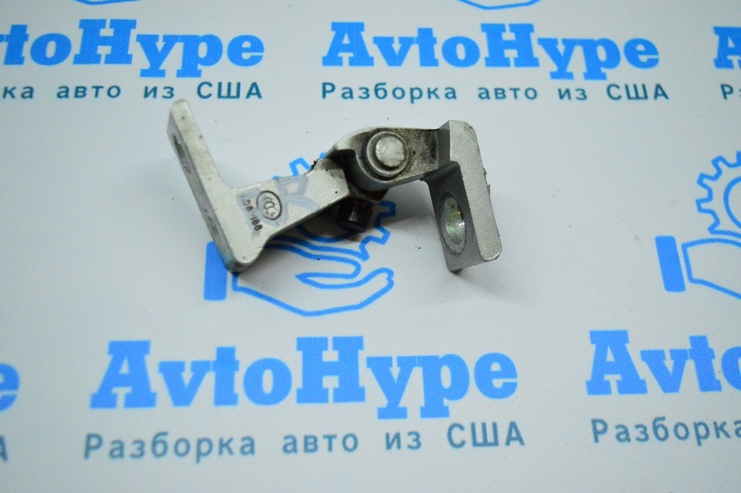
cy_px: 246
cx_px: 370
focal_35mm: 39
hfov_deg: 49.6
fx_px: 802
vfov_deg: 34.2
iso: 6400
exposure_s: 1/1250
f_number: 4
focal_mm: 26
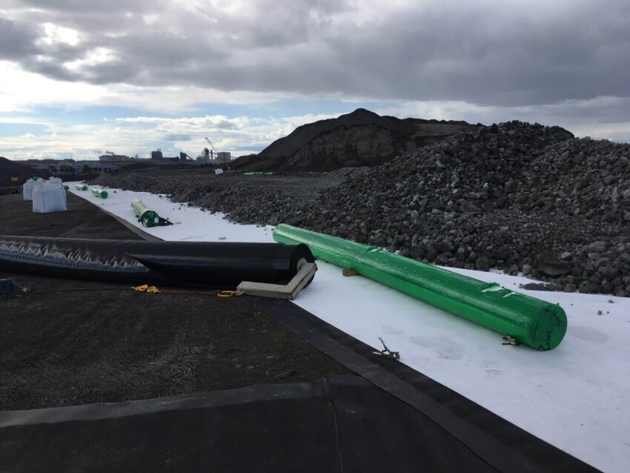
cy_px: 236
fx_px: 528
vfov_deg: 48.2
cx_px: 315
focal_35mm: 29
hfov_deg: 61.6
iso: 25
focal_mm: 4.15
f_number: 2.2
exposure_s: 1/1261
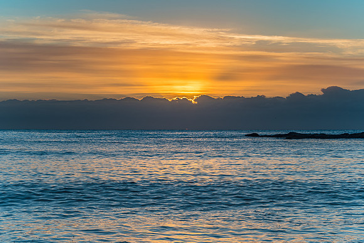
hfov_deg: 20.6
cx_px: 182
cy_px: 122
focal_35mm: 99
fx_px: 1000
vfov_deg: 13.8
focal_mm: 65
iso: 50
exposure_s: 1/40
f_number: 11
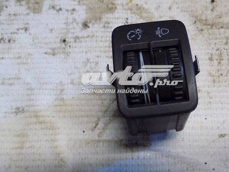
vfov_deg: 32.2
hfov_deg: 42.0
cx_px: 131
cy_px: 78
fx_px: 298
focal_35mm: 45
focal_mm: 6.6
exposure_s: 1/30
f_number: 3.5
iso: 360
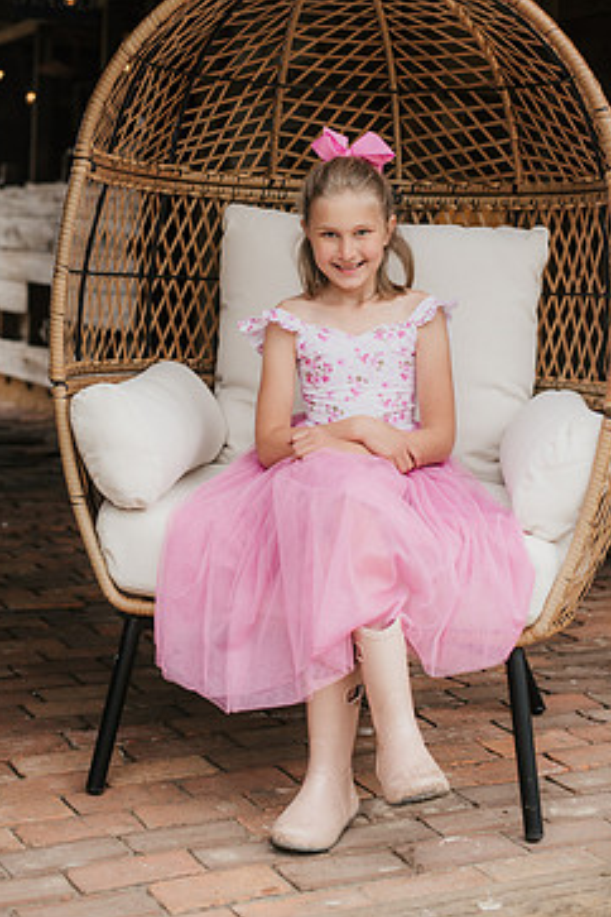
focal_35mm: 62
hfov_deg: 21.9
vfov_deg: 32.3
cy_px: 404
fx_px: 1578
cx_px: 265
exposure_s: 1/160
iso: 100
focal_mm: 50
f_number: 2.8
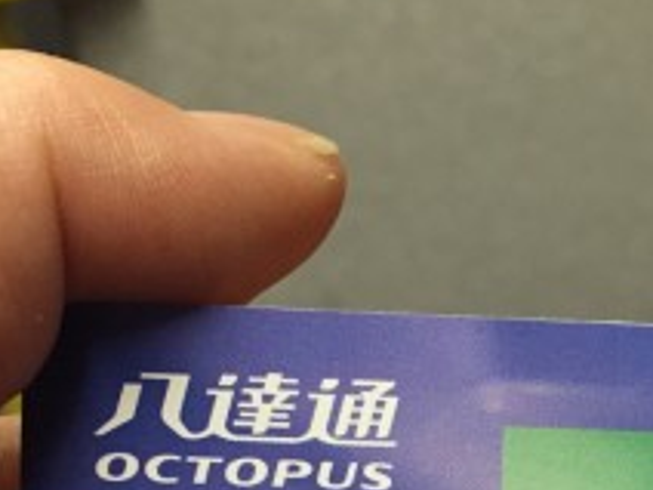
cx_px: 524
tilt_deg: -39.5
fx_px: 1547
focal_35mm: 82
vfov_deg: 17.2
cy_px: 579
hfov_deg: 23.5
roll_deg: +3.3
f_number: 2.2
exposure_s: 1/30
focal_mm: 4.15
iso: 200
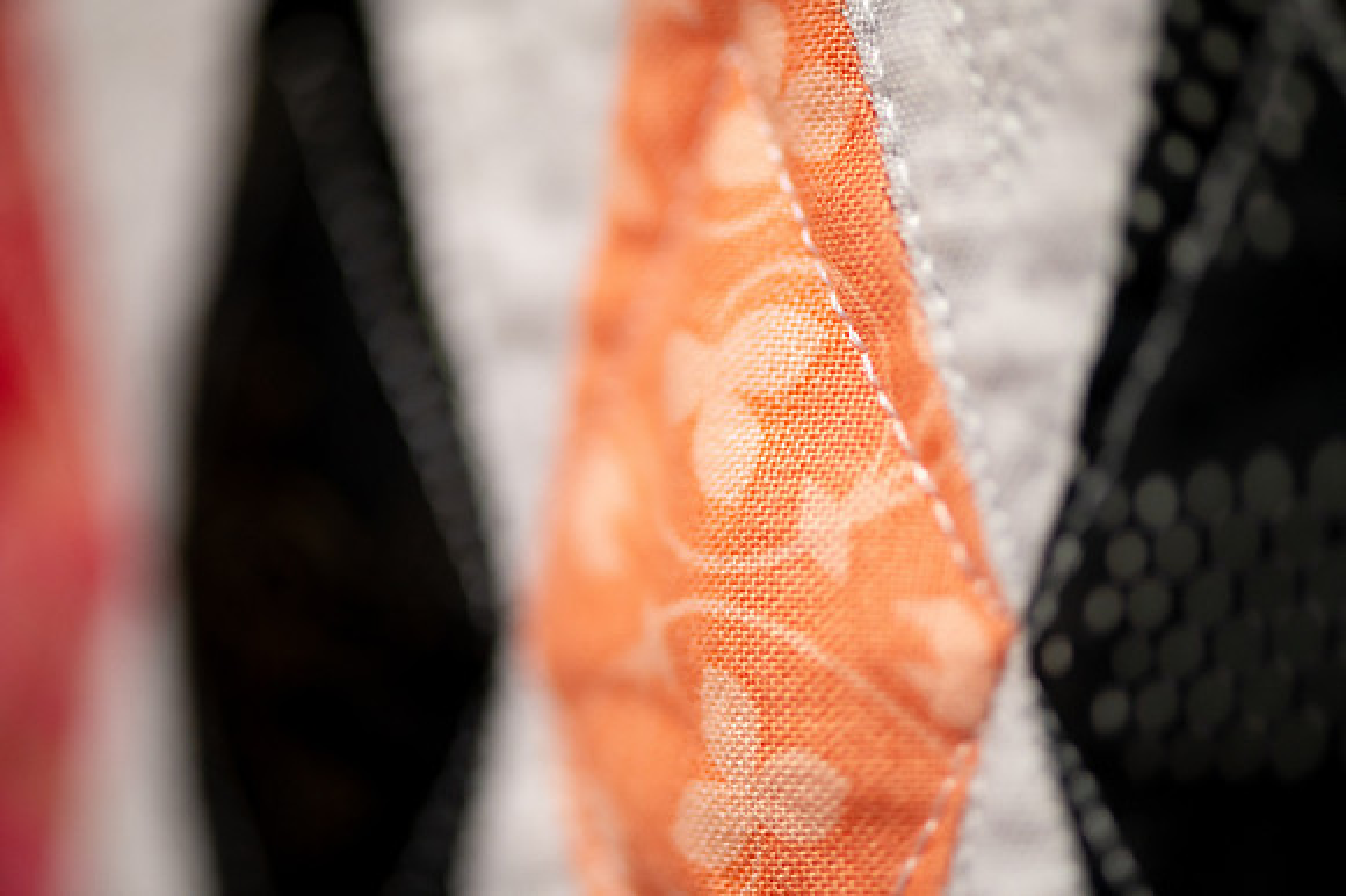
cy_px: 448
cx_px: 673
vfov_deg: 13.0
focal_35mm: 105
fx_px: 3923
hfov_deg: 19.5
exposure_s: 1/200
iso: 2500
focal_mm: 105
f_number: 3.5
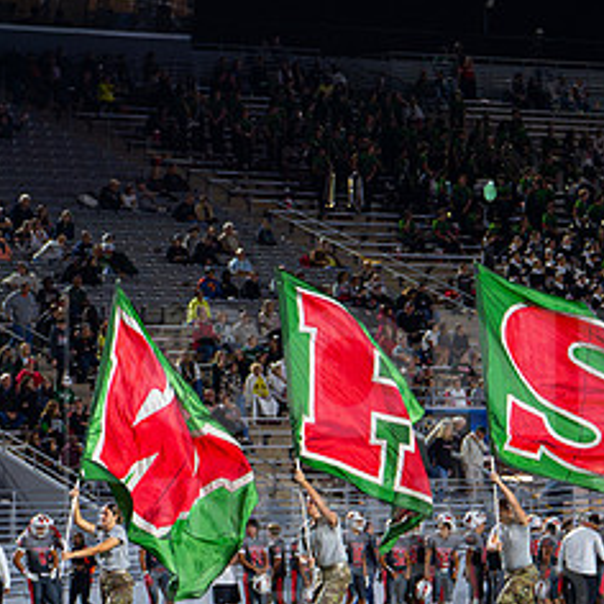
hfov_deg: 7.3
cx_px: 261
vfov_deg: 7.3
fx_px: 4738
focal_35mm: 240
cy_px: 464
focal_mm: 106
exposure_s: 1/1250
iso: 2500
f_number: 3.2
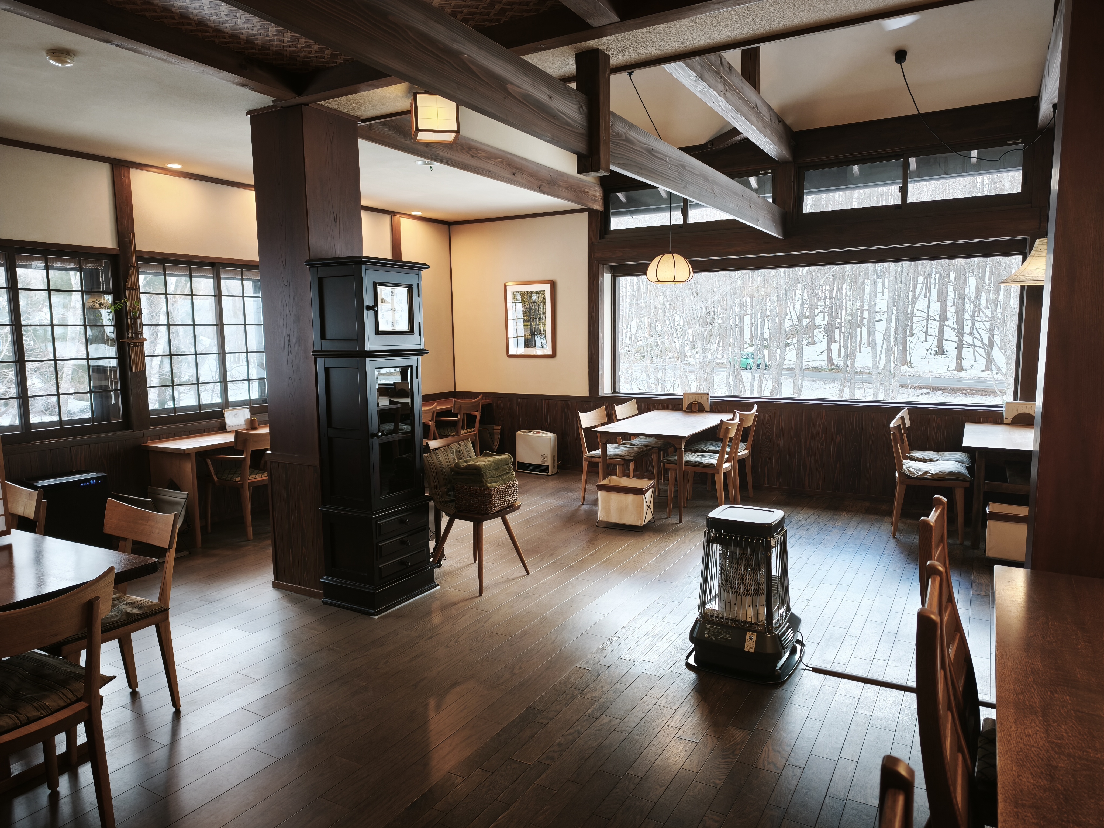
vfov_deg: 58.9
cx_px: 552
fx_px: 734
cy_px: 414
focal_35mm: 23
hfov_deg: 73.9
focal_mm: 6.45
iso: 250
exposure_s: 1/76.5
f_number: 1.62
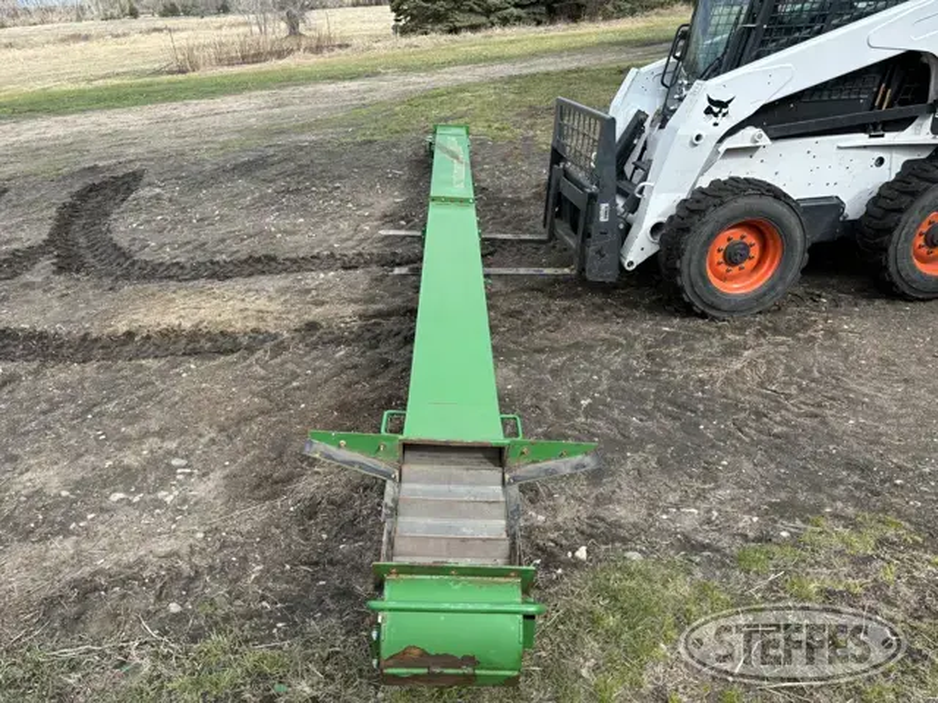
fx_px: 705
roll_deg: +3.5
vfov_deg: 53.1
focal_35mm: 26
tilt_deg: -26.8
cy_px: 352
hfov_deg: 67.3
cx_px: 469
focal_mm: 5.96
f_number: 1.6
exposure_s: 1/1103
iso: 50
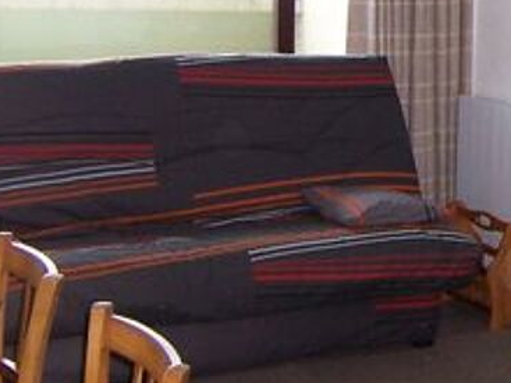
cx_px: 571
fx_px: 1328
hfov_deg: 20.7
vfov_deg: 16.3
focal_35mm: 90
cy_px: 63
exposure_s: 1/60
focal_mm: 5.5
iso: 140
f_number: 2.8
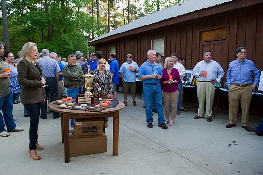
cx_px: 127
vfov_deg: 51.3
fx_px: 183
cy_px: 86
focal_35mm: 25
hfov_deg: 71.5
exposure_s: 1/160
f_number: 5
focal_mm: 24
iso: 640
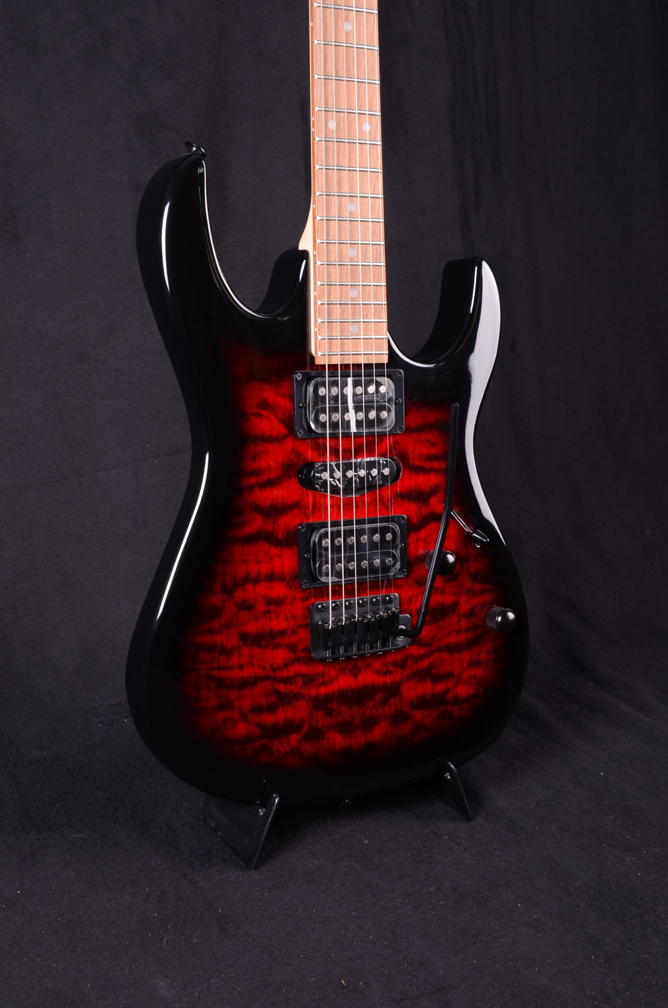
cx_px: 334
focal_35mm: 52
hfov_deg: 25.6
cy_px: 504
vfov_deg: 37.9
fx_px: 1468
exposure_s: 1/200
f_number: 10
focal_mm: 35
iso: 200
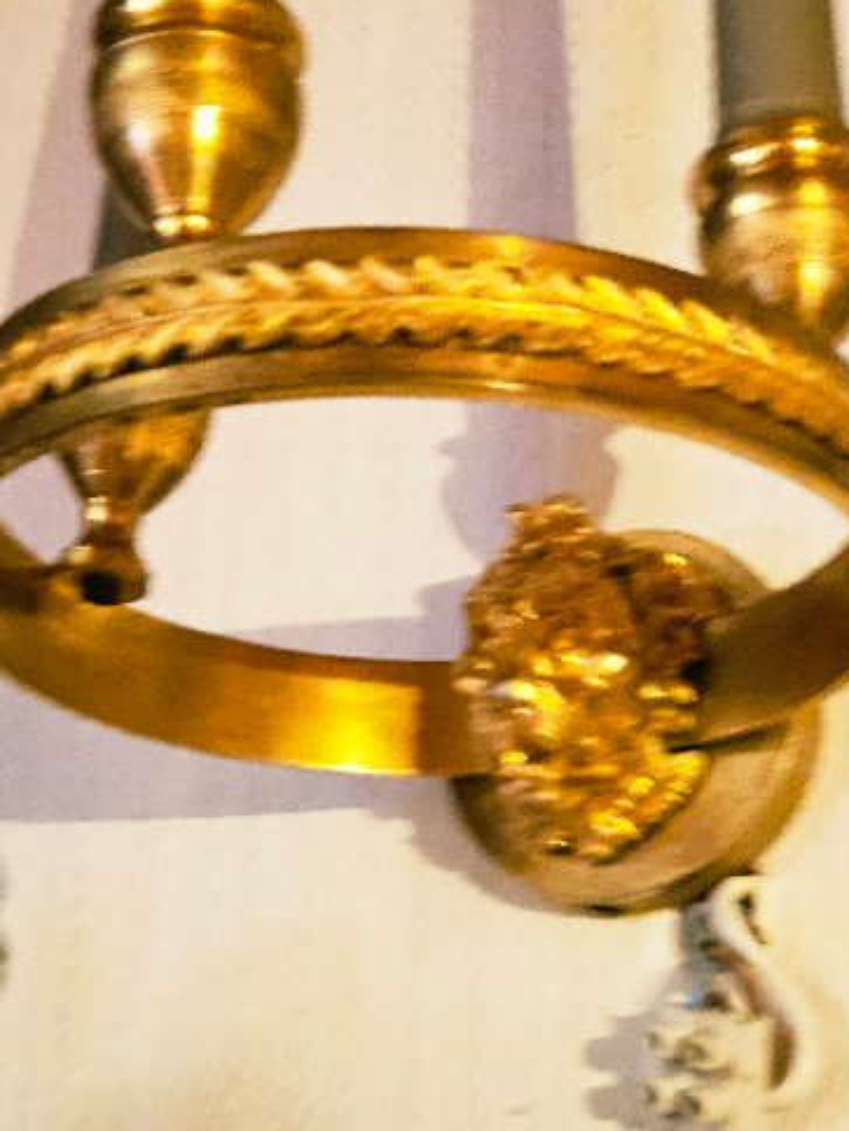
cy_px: 591
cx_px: 491
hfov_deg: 25.6
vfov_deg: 33.8
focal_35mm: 57
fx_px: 1864
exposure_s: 1/16.7
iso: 6400
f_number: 1.8
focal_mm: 5.4
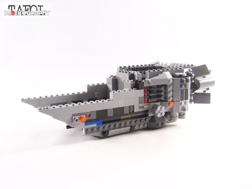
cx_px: 126
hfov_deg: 46.8
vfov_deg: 36.0
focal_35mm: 40
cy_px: 94
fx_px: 291
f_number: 3.2
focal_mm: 6.7
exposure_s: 1/60
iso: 400
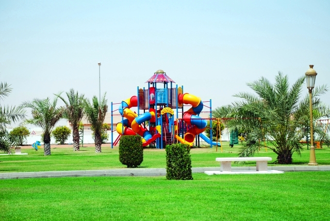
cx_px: 165
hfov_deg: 21.9
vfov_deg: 14.7
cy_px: 110
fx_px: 853
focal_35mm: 93
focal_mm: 62
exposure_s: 1/500
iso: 110
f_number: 5.6
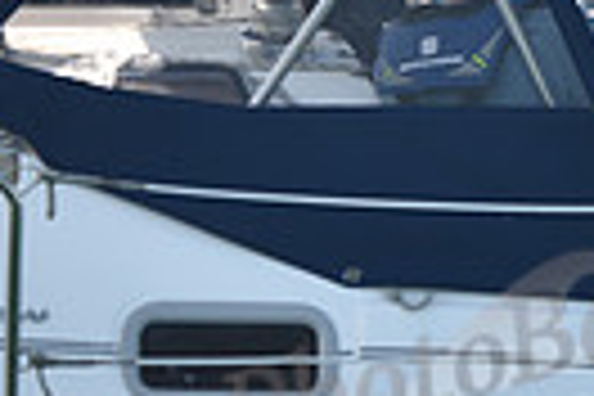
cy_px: 47
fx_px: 8728
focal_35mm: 529
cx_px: 1094
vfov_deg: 2.6
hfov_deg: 3.9
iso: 250
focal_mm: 120
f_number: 3.2
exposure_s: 1/800
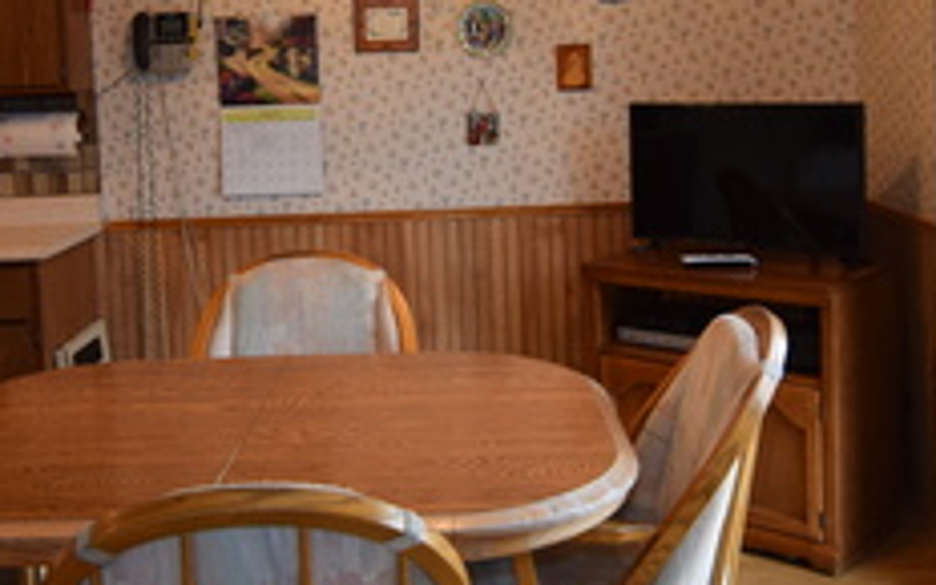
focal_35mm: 46
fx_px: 1184
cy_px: 151
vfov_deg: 27.4
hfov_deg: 42.9
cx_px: 375
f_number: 4
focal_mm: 11
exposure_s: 1/60
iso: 560
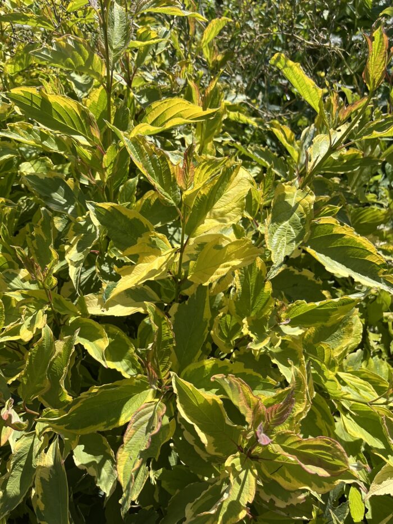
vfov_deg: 67.3
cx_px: 196
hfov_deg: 53.1
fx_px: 393
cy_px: 262
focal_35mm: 26
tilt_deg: -48.9
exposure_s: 1/2268
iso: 50
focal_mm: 5.1
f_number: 1.6
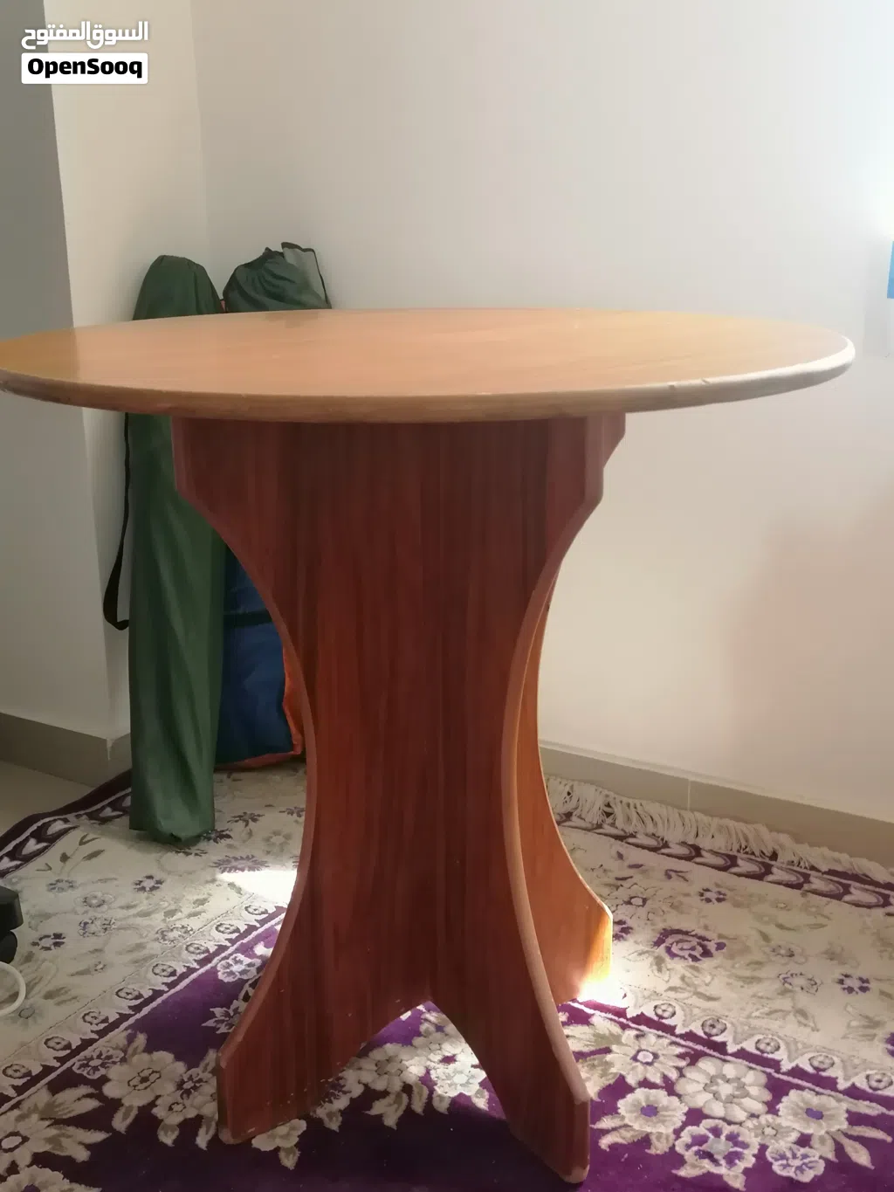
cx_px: 447
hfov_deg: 36.8
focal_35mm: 39
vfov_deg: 47.9
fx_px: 1343
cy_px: 596
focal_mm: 5.3
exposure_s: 1/33.3
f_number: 1.8
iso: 250
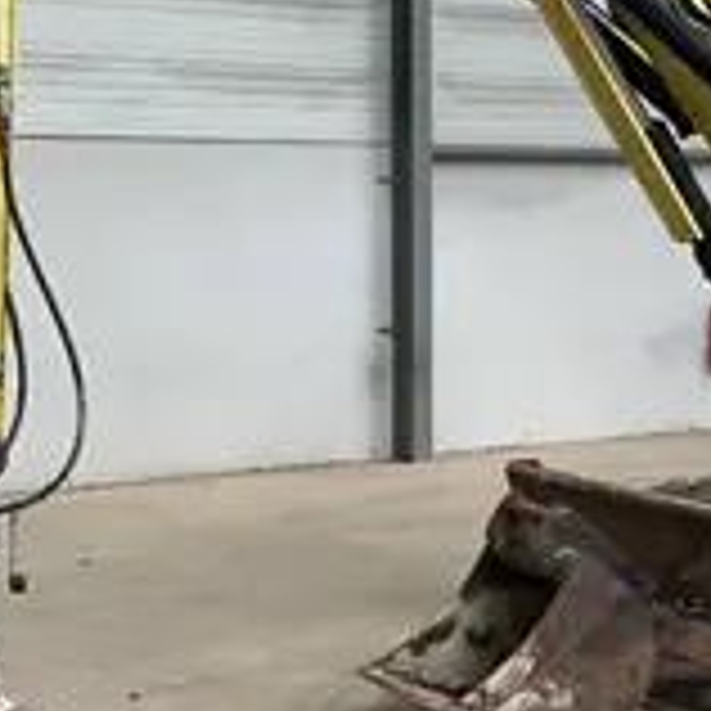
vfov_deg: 22.0
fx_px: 1813
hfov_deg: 22.0
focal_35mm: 78
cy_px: 202
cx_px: 544
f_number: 1.8
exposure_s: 1/60
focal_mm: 3
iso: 80
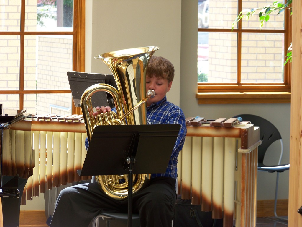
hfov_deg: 10.7
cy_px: 114
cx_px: 151
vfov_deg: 8.1
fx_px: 1605
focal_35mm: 184
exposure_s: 1/80
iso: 64
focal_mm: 29.3
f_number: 3.6
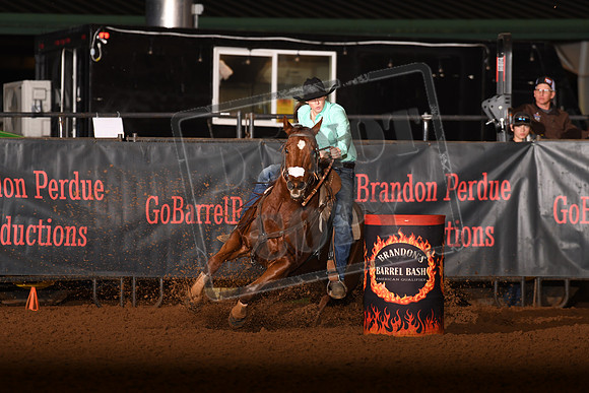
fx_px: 5727
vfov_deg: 3.9
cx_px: 294
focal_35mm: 350
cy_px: 196
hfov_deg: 5.9
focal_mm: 350
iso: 1000
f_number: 5.6
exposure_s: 1/250
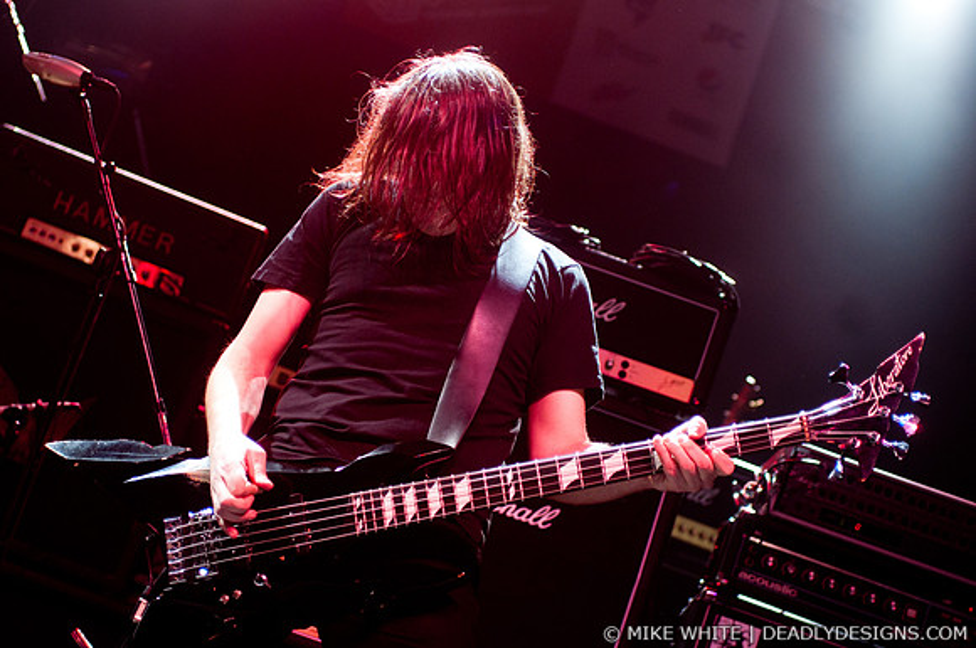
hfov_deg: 21.9
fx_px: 2518
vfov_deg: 14.7
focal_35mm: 93
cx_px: 488
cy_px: 324
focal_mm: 62
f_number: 2.8
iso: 800
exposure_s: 1/320
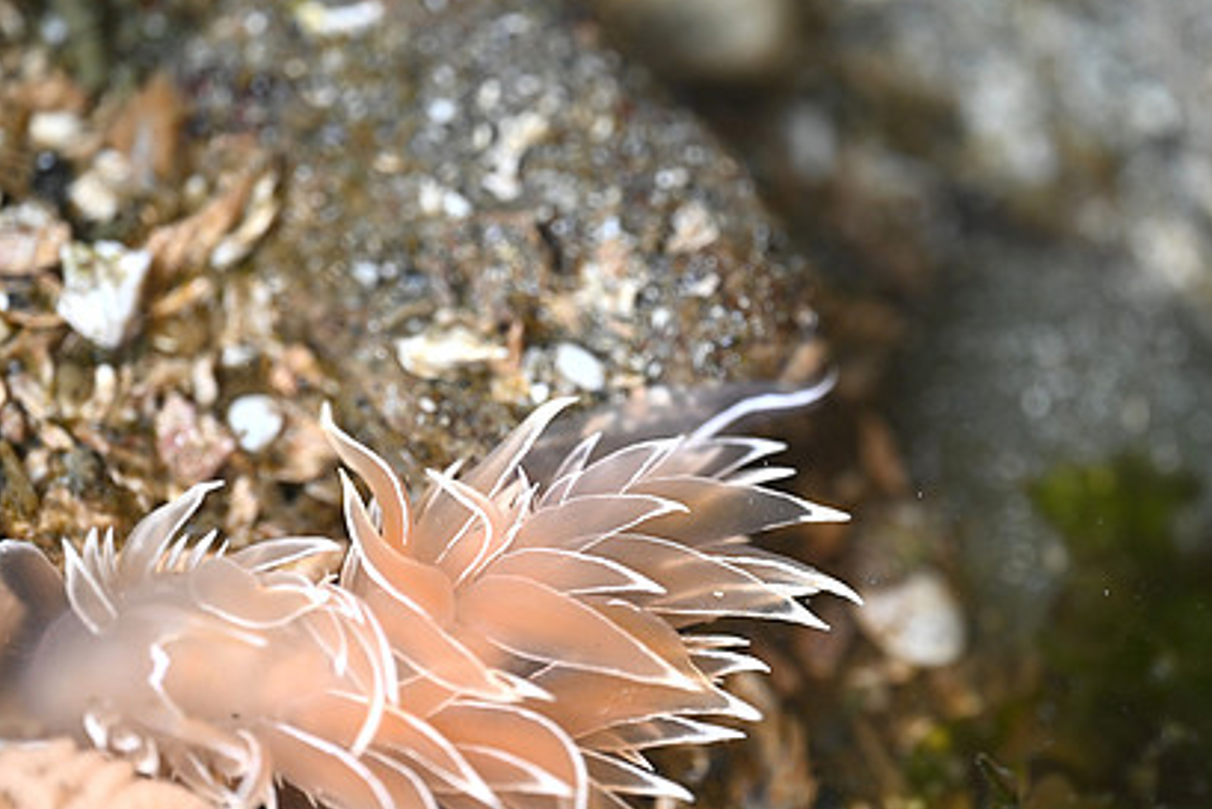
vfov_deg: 9.2
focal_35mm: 149
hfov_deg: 13.8
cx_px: 634
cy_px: 434
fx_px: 5018
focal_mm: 105
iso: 450
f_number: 3.2
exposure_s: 1/125
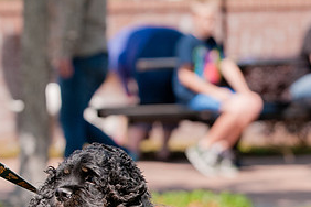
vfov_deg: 4.5
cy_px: 206
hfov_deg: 6.7
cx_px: 307
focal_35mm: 308
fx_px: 2661
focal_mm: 100
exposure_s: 1/1000
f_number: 5
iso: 200
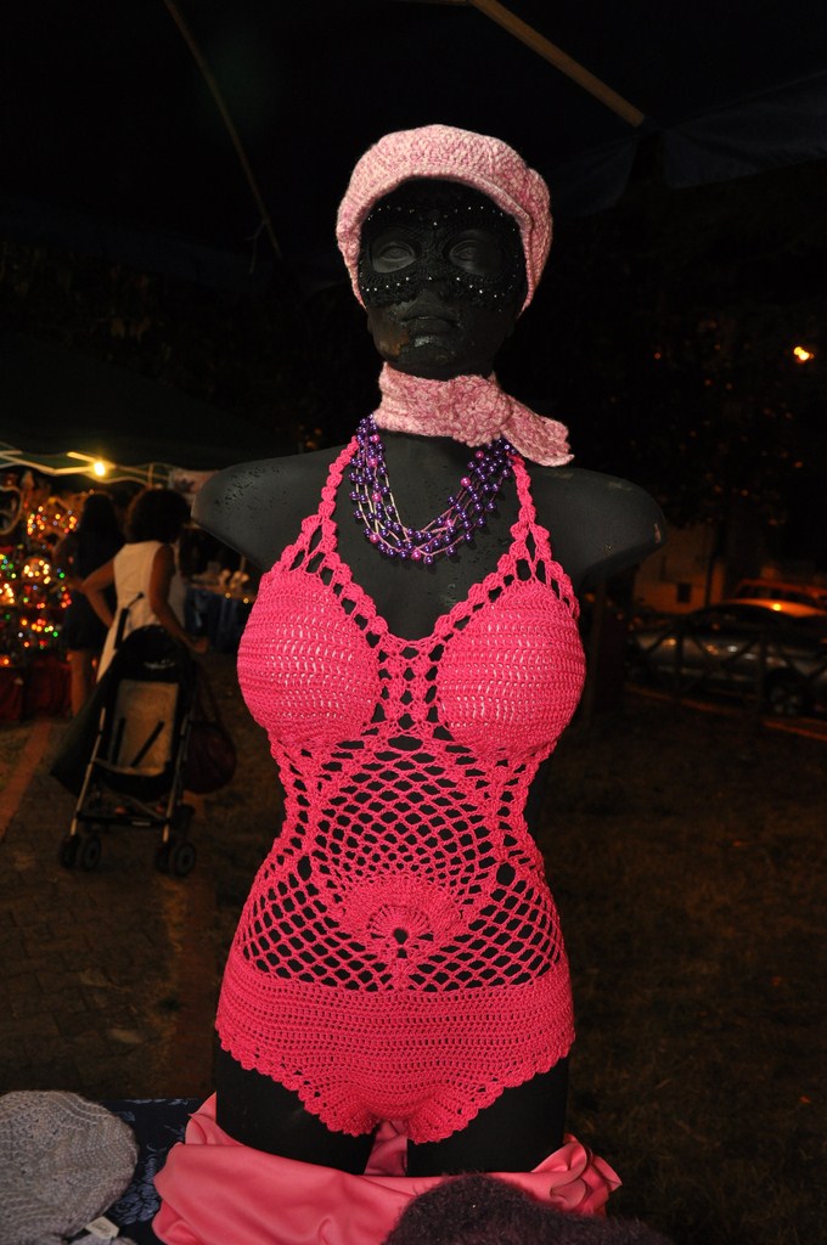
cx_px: 414
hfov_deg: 41.6
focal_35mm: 32
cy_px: 622
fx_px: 1088
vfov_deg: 59.6
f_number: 3.8
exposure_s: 1/60
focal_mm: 21
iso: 800
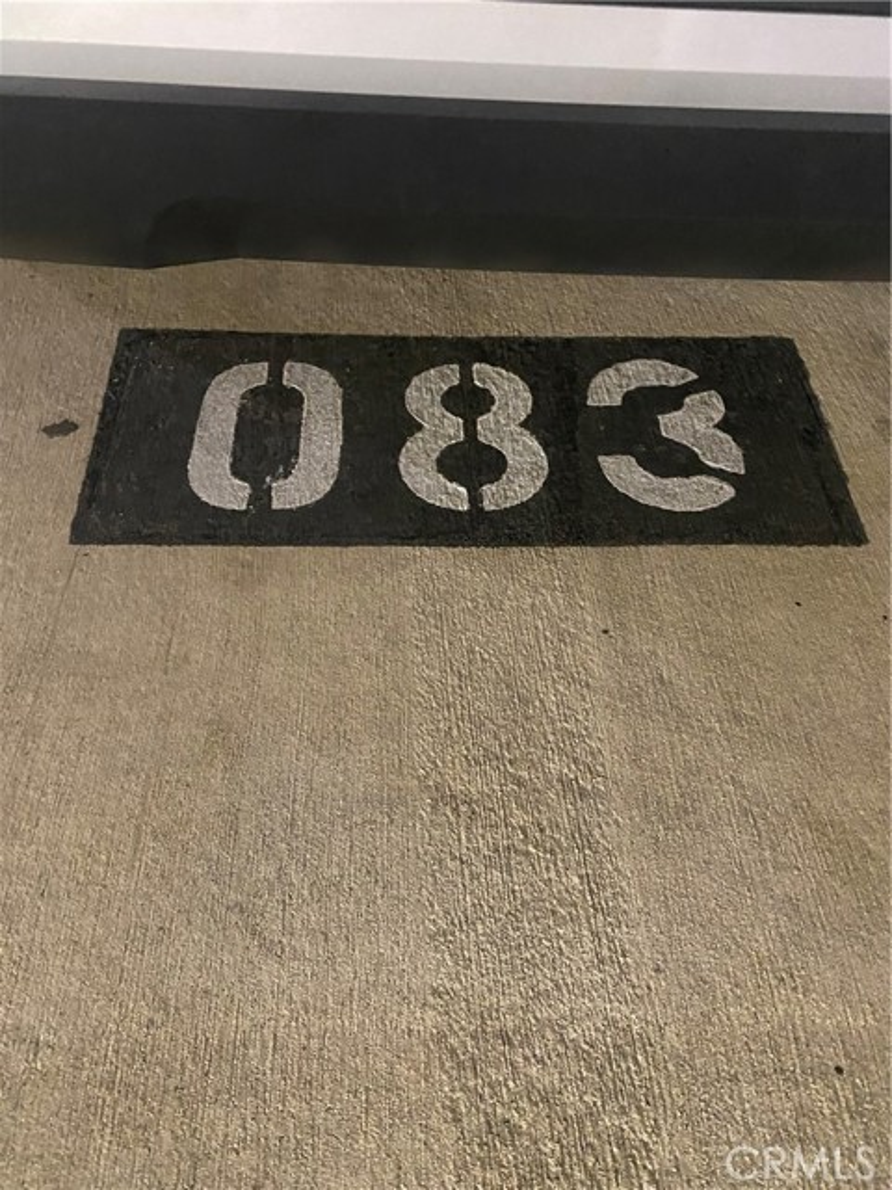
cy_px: 595
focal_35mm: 26
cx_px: 446
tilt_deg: -50.3
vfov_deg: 67.3
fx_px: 893
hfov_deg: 53.1
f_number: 1.8
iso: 800
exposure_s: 1/30
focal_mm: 4.25
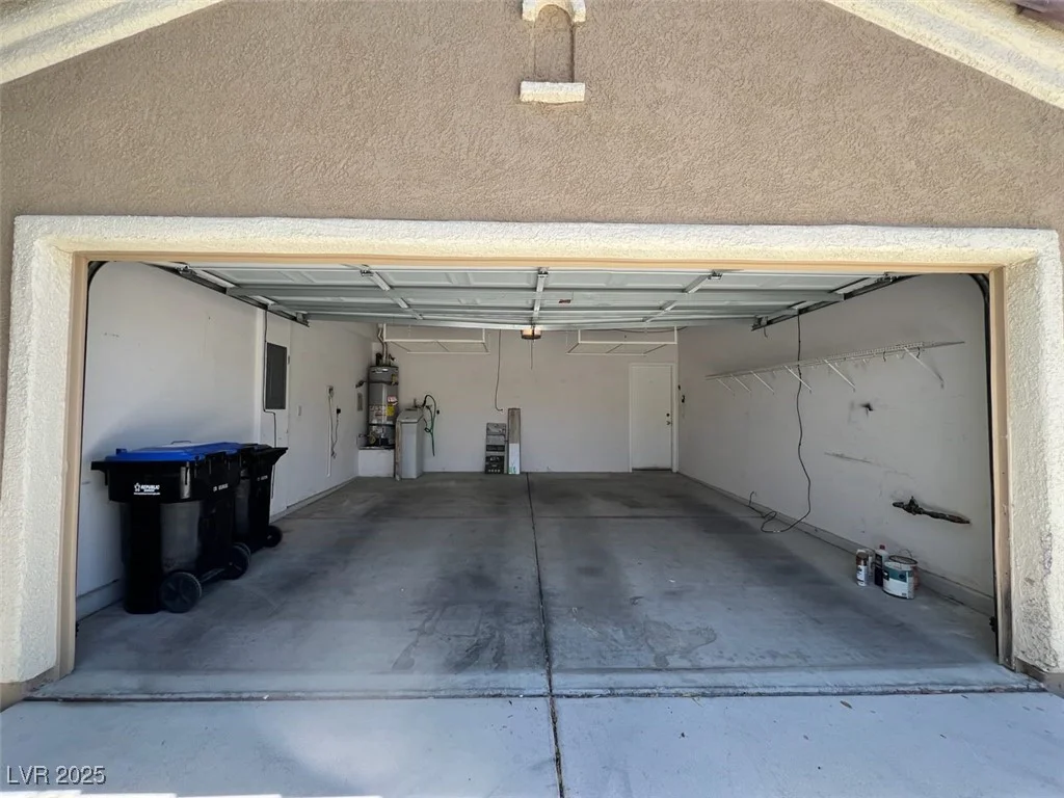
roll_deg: -1.7
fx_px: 400
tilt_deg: +2.4
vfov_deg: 89.9
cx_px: 532
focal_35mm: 13
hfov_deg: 106.2
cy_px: 399
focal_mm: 1.57
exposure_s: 1/303
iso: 32
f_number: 1.8
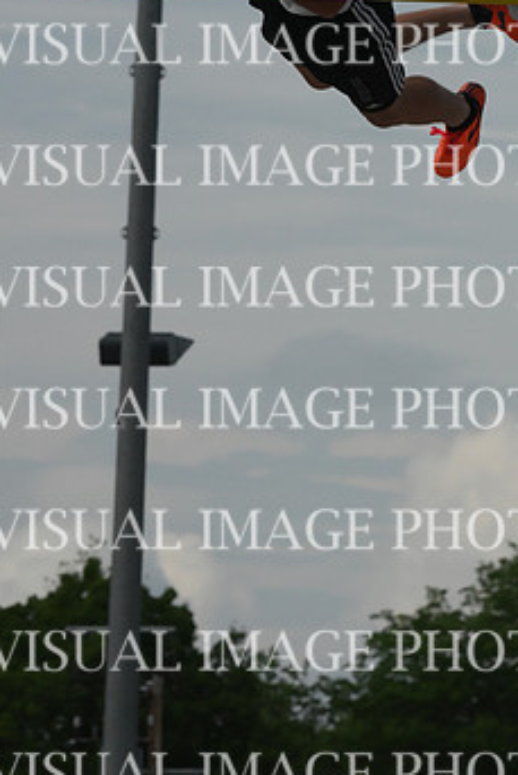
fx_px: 9831
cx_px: 377
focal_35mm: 456
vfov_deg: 4.5
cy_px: 226
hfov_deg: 3.0
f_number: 18
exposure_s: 1/4000
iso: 3200
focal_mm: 270
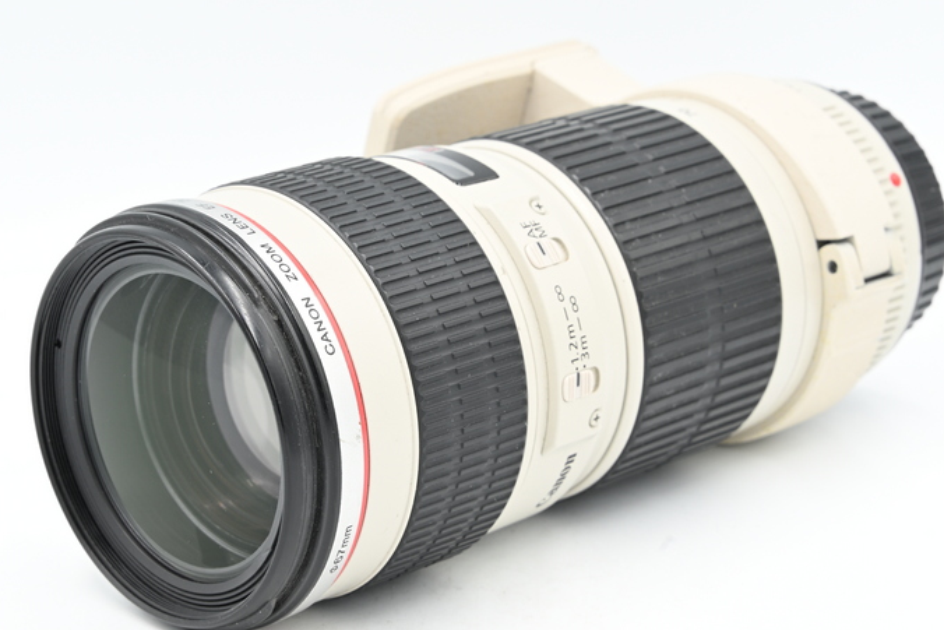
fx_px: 2675
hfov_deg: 20.0
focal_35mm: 102
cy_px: 335
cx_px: 468
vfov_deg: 13.4
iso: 200
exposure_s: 1/15
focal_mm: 75
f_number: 14
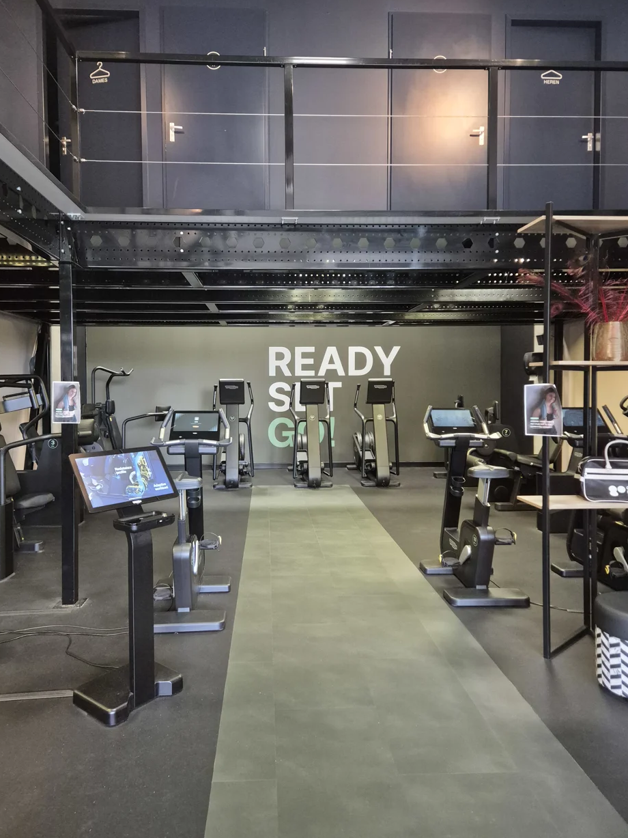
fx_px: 581
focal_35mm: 24
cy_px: 403
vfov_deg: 71.6
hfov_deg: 56.8
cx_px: 306
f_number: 1.8
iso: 1600
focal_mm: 5.4
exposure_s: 1/100
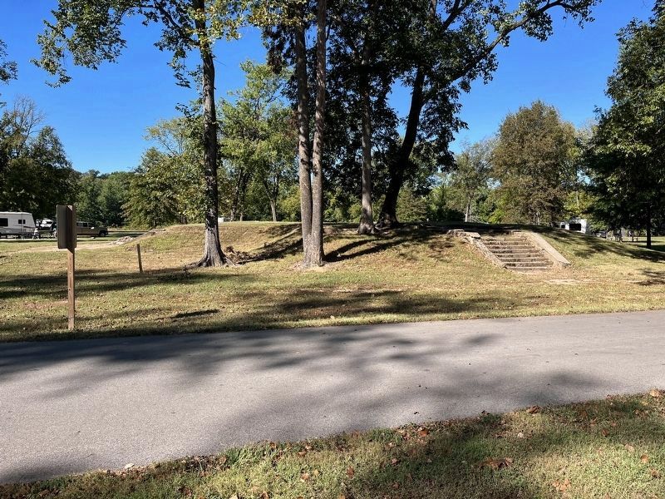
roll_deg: +0.3
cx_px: 332
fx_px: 499
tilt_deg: -1.5
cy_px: 250
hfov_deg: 67.3
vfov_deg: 53.1
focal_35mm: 26
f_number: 1.6
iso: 50
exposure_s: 1/1721
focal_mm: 5.1
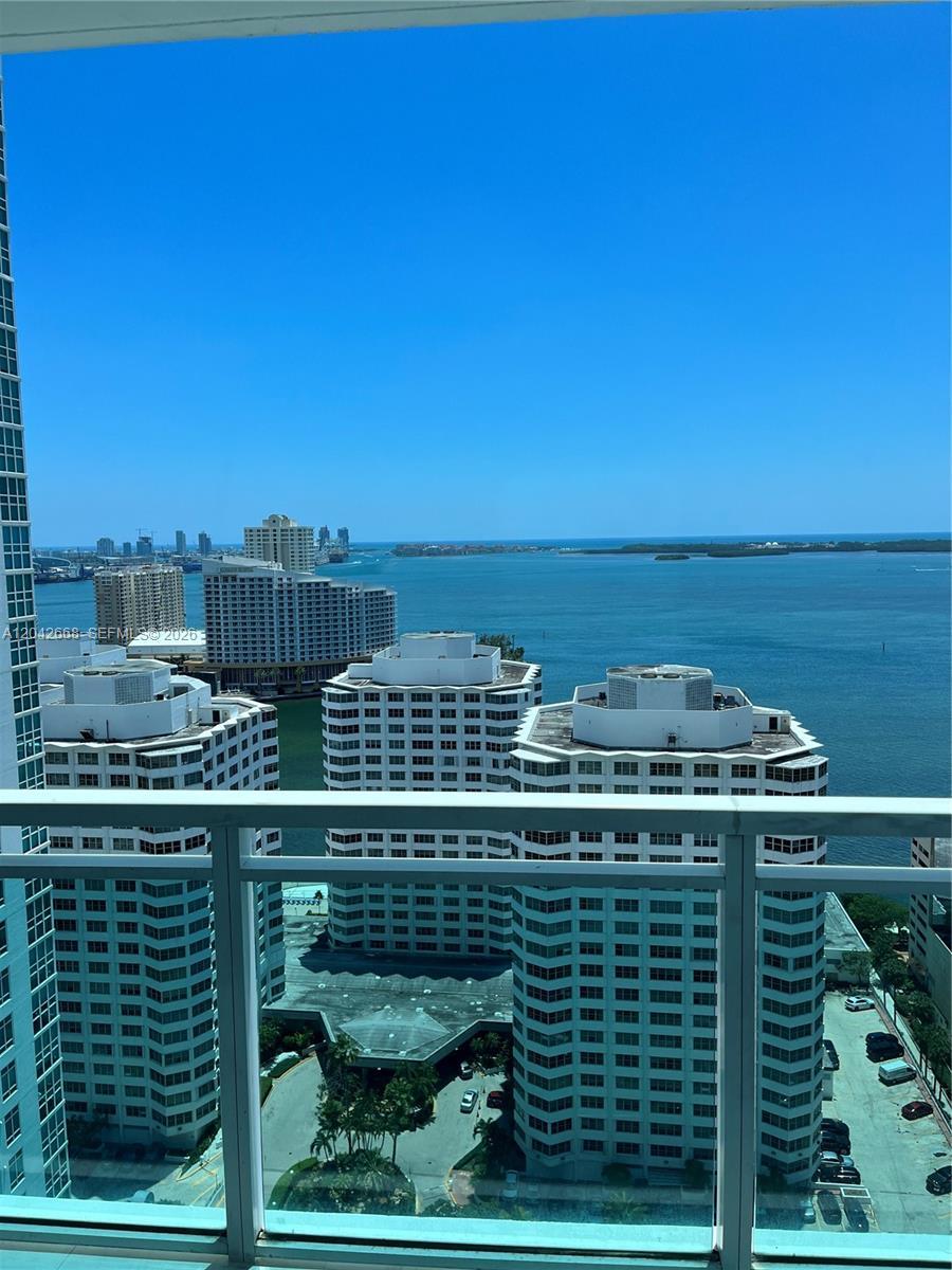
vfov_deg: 67.3
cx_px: 476
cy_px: 635
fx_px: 953
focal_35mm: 26
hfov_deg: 53.1
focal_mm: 5.1
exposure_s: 1/3311
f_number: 1.6
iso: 50
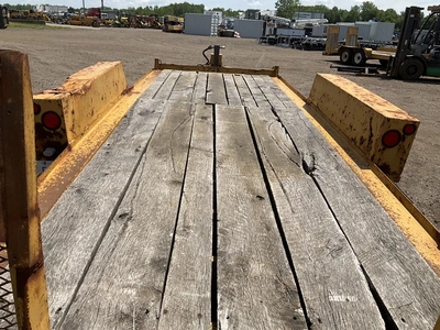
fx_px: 369
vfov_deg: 48.2
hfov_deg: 61.7
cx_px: 220
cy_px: 165
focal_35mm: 29
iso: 25
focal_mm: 3
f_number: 1.8
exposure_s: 1/2141
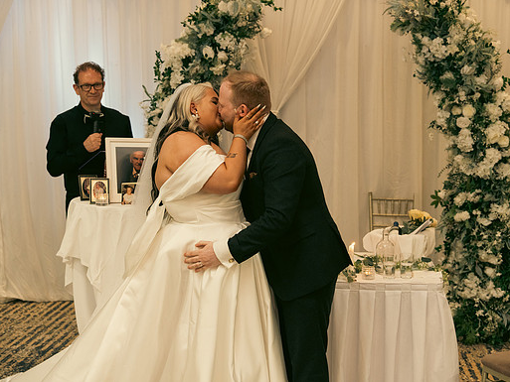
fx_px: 737
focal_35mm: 50
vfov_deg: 29.1
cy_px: 191
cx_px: 284
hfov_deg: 38.1
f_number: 3.5
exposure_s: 1/160
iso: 2500
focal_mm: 46
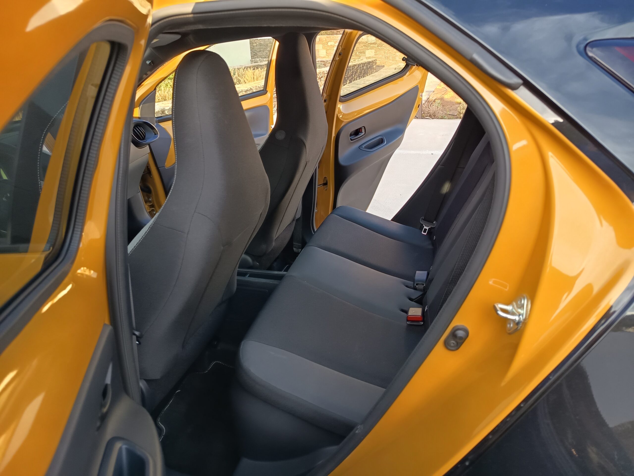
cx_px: 317
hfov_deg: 71.6
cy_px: 238
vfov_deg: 56.8
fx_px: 440
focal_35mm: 24
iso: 288
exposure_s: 1/100
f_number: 1.7
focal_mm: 5.24
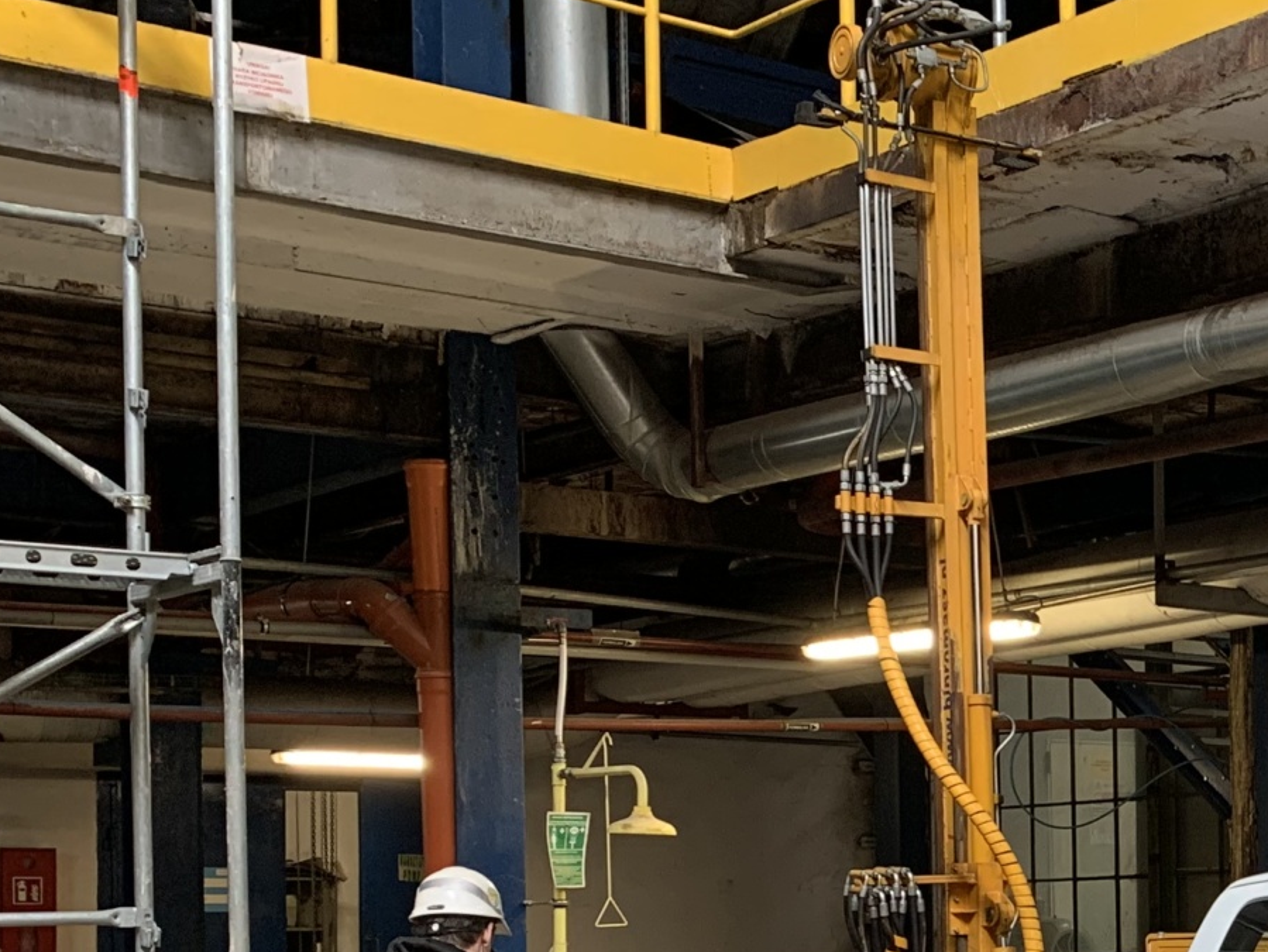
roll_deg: +1.3
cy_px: 942
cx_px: 1496
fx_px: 2712
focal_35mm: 74
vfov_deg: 19.4
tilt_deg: +0.9
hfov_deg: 24.1
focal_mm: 4.25
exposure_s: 1/52
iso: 100
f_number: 1.8
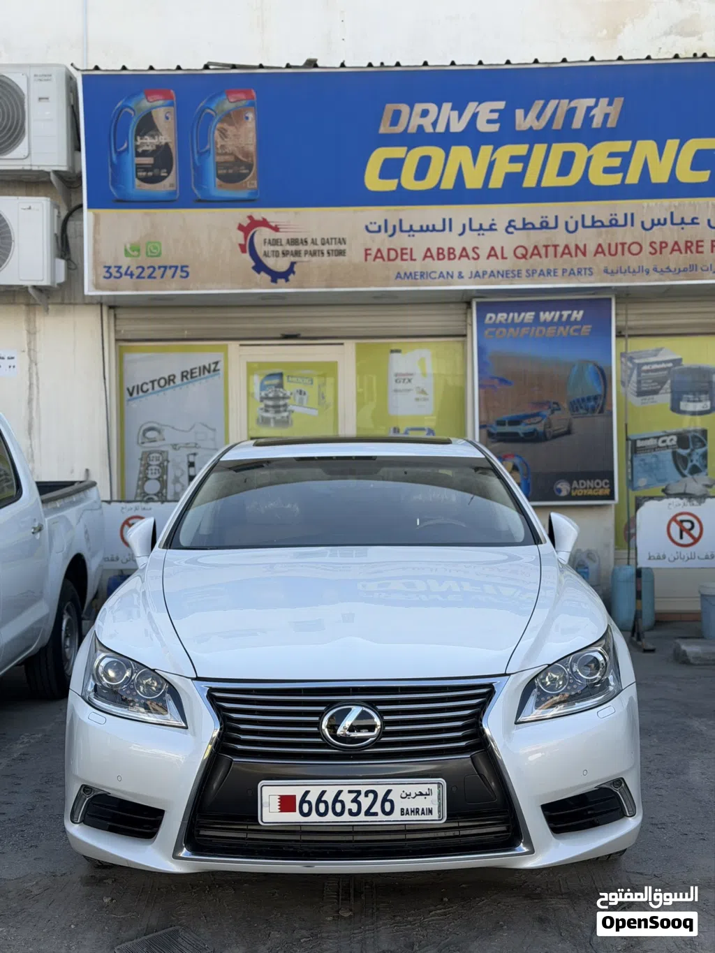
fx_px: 1322
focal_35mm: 48
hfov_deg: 30.3
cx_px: 358
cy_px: 476
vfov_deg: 39.7
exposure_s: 1/1795
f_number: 1.78
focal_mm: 6.76
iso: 64
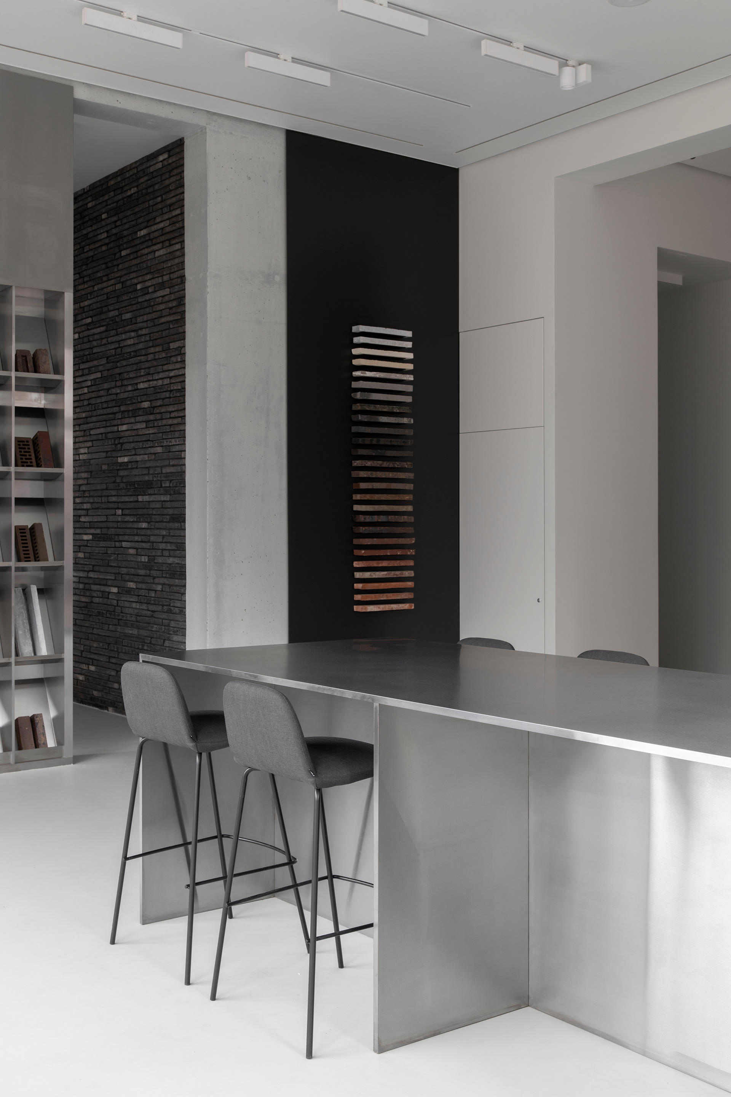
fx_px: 1218
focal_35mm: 40
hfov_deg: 33.4
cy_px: 548
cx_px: 366
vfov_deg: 48.5
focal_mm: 40
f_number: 11
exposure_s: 1/2.5
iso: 100
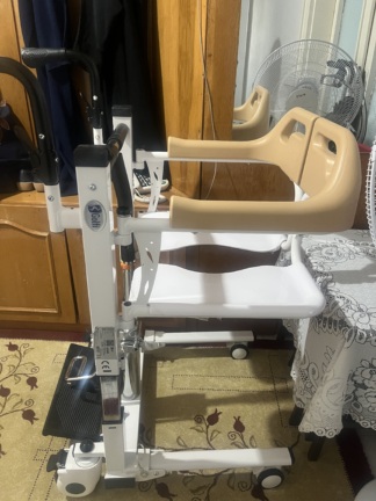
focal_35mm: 26
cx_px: 188
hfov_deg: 53.1
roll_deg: -1.0
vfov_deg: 67.3
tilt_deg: -26.6
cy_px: 250
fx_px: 377
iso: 500
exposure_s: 1/41
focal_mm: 5.1
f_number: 1.6
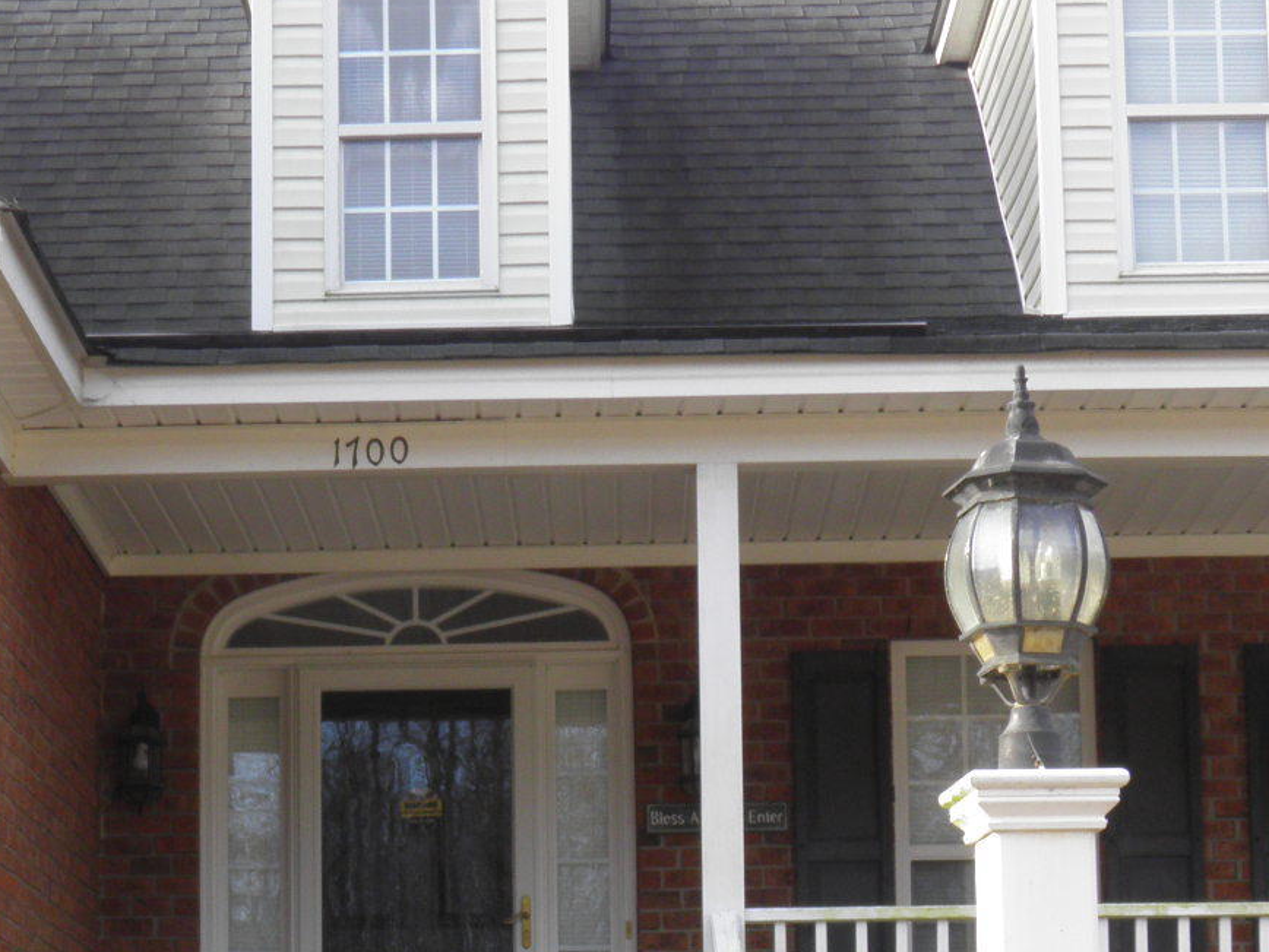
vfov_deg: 15.8
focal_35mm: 92
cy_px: 955
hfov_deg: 21.2
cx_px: 380
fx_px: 3373
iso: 50
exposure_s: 1/60
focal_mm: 7.1
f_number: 5.1
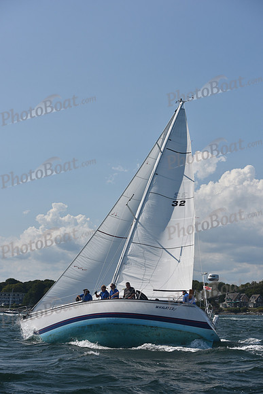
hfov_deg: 19.5
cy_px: 197
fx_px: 767
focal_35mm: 70
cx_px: 132
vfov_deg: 28.8
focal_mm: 70
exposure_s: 1/1000
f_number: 6.3
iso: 250
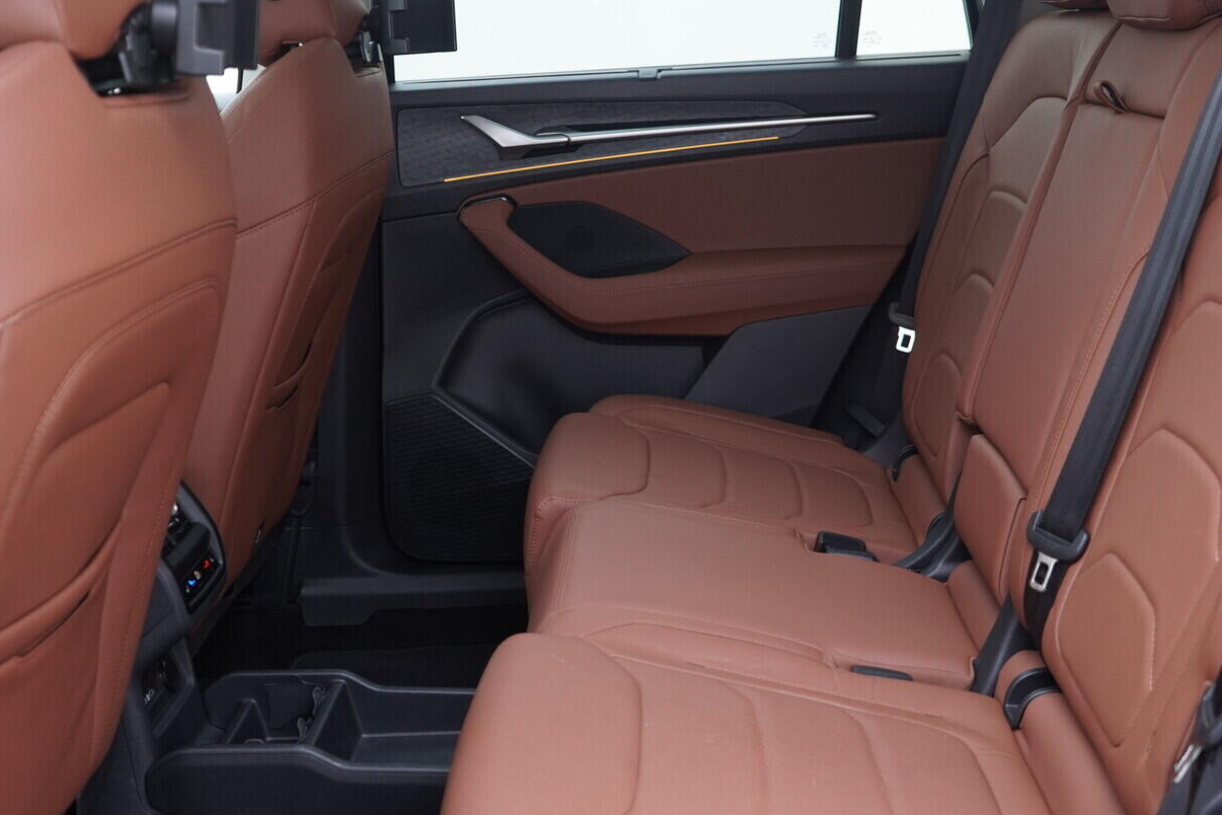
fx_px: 1459
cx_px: 719
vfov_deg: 31.1
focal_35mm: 43
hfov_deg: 45.2
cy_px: 339
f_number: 2.8
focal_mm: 24
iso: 400
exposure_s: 1/40
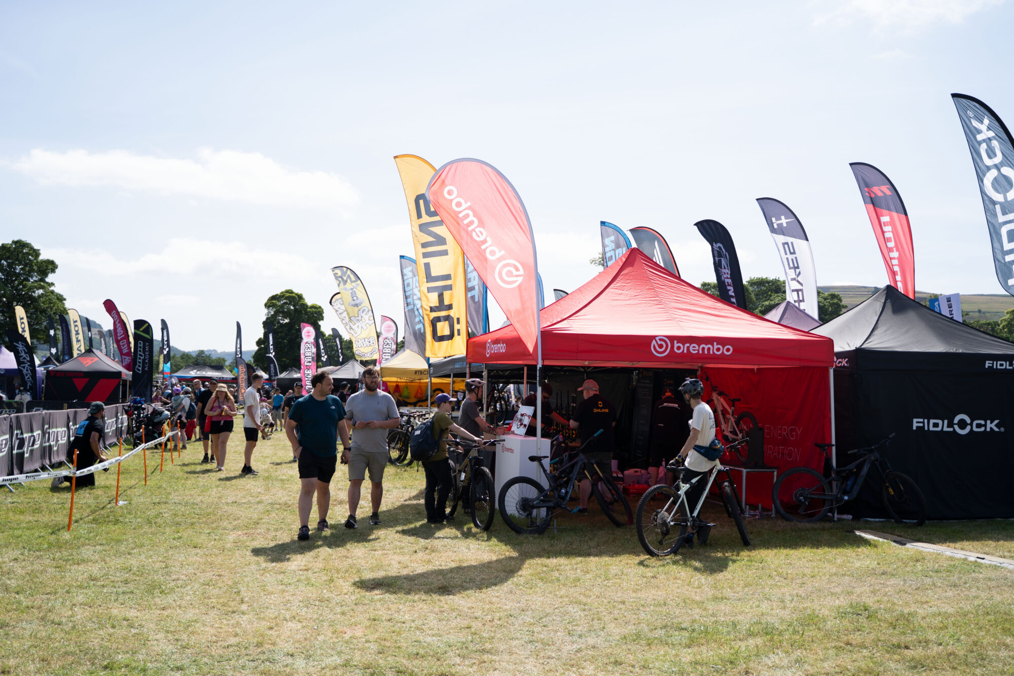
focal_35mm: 36
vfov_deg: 36.9
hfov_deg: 53.1
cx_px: 507
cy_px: 338
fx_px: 1014
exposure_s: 1/2500
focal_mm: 36
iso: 160
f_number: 2.8
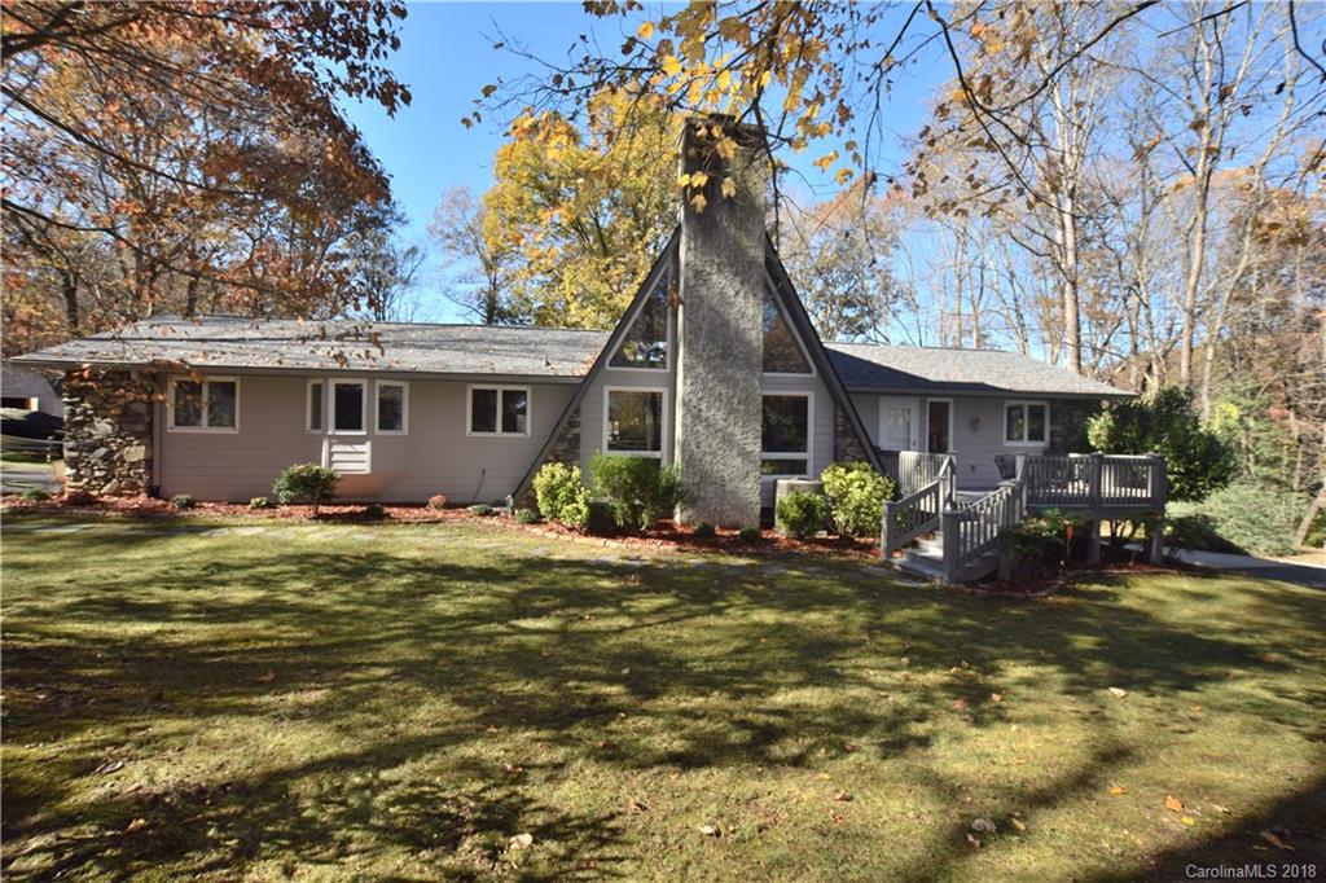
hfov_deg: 100.4
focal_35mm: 15
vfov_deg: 77.3
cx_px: 663
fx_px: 552
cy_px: 442
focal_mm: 10
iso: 100
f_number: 5.6
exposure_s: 1/200
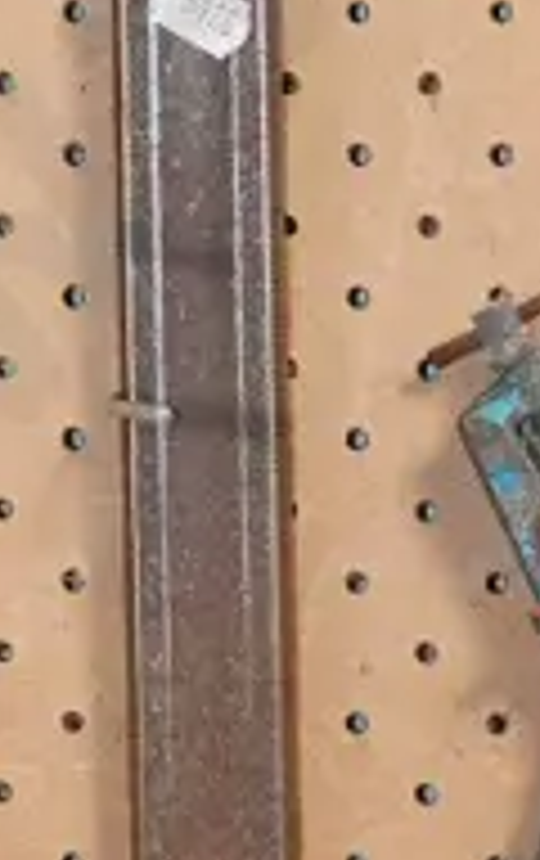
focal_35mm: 261
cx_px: 56
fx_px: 6123
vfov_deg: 8.0
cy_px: 185
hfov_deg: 5.0
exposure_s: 1/160
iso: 3200
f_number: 4.3
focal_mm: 23
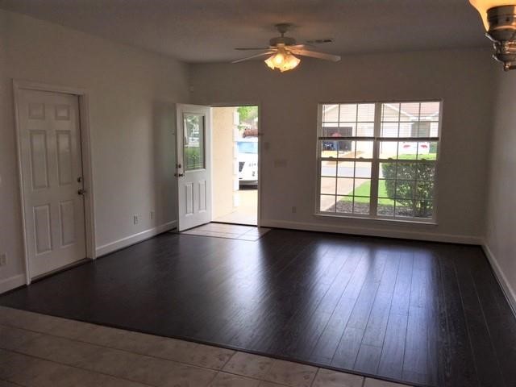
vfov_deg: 48.2
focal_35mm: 29
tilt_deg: -6.7
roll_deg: -0.6
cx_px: 258
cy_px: 194
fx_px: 432
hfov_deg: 61.7
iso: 25
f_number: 2.2
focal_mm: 4.15
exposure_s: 1/379
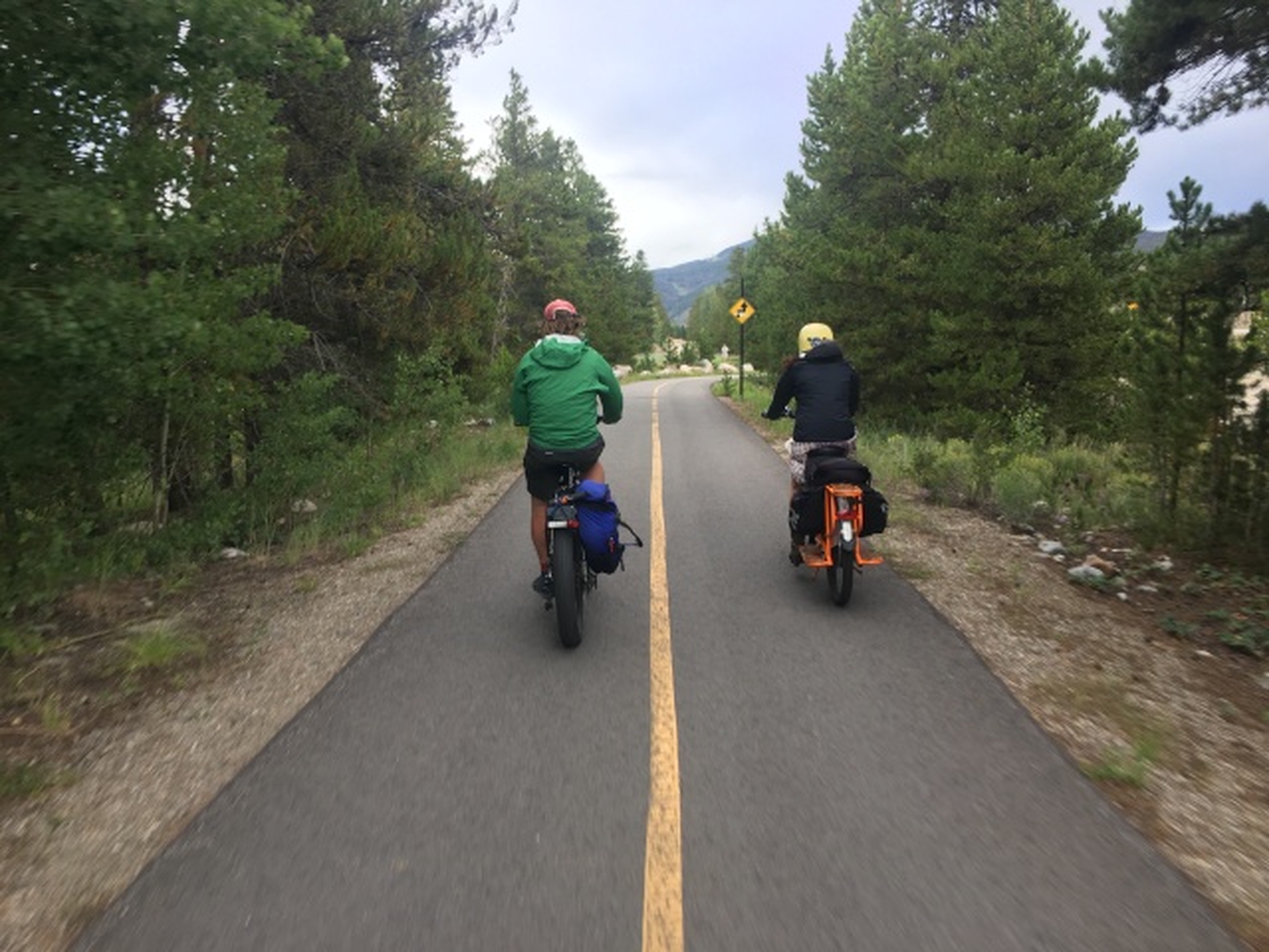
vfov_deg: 48.2
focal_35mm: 29
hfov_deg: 61.7
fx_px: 1063
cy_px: 476
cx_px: 634
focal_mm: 4.15
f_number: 2.2
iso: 25
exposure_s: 1/150
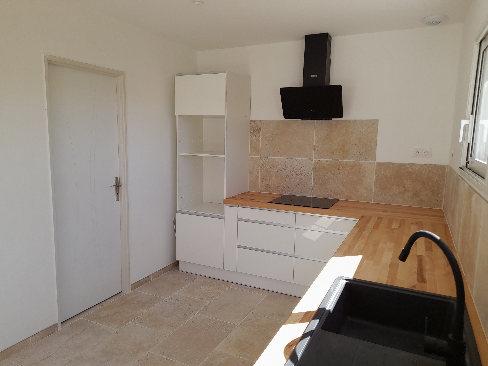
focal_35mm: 25
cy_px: 183
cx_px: 244
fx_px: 352
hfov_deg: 69.4
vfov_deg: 54.9
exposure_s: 1/106
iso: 20
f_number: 2
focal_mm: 4.6
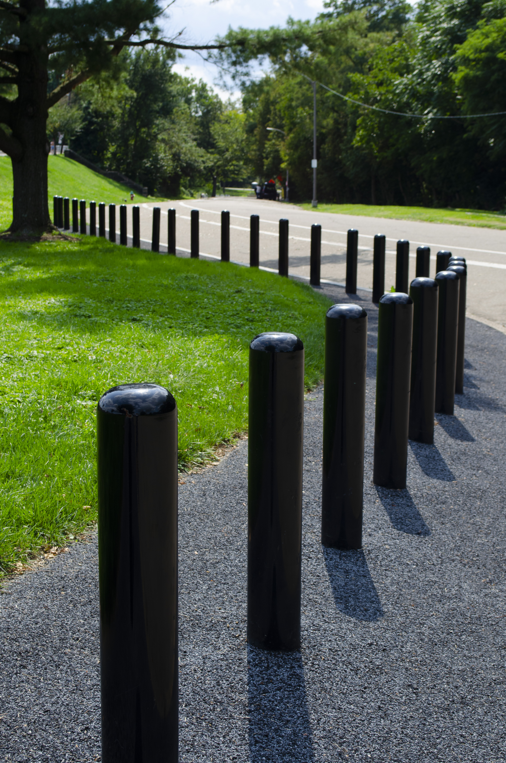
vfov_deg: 35.1
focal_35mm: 57
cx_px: 253
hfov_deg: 23.7
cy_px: 382
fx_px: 1207
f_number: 8
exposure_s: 1/250
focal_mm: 38
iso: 160
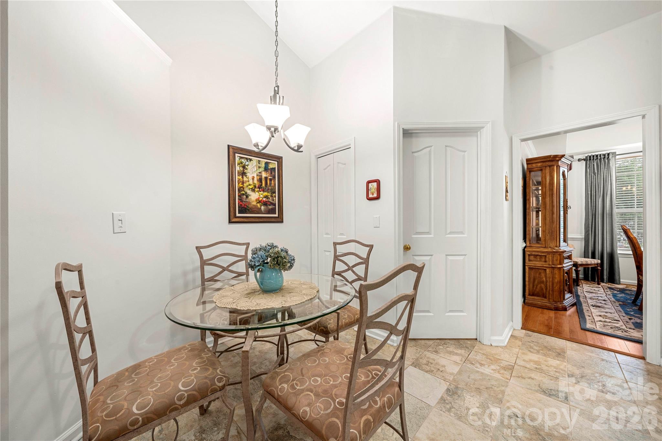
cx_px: 331
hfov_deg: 112.6
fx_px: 221
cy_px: 220
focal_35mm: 12
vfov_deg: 90.0
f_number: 10
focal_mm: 12
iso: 200
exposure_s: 1.6
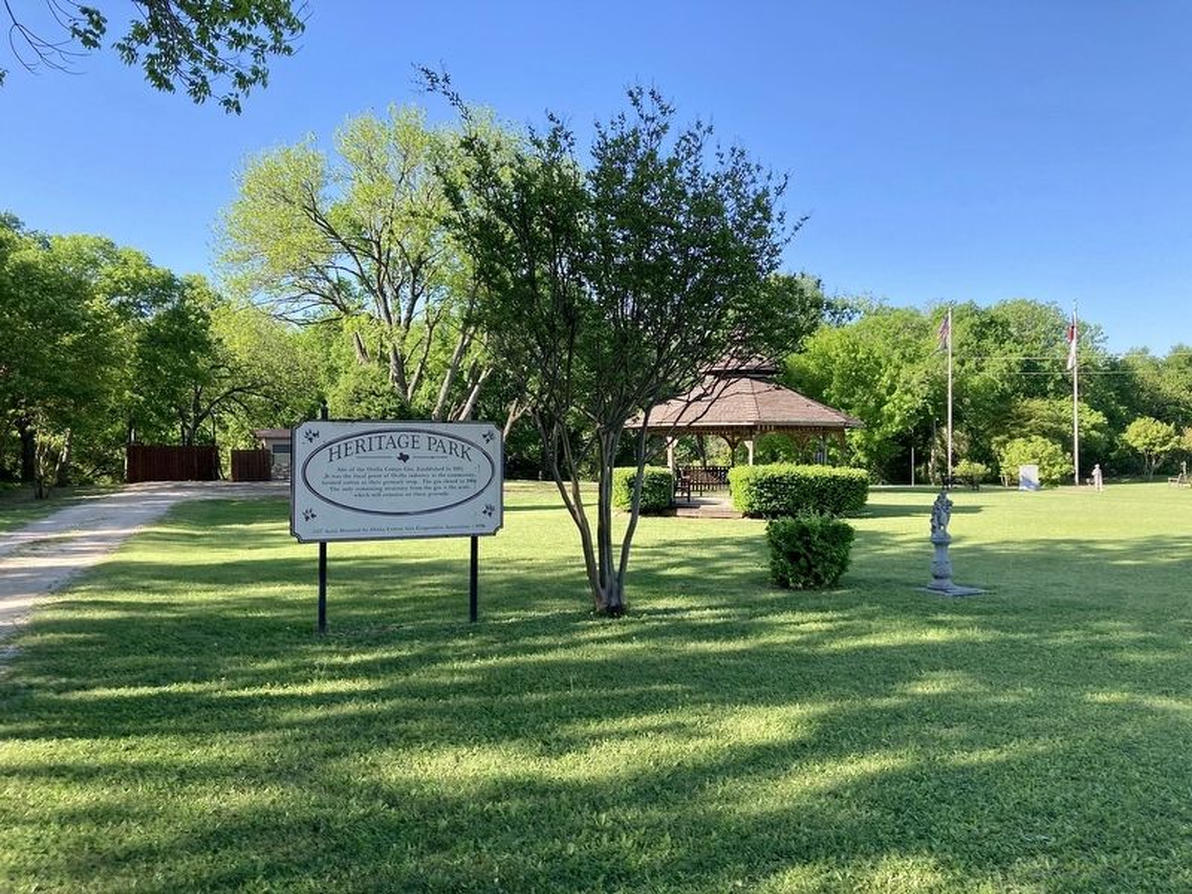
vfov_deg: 49.7
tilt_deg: +0.6
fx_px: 964
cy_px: 447
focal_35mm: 28
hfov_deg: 63.4
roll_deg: -0.7
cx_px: 596
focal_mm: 3.99
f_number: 1.8
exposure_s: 1/676
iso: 20
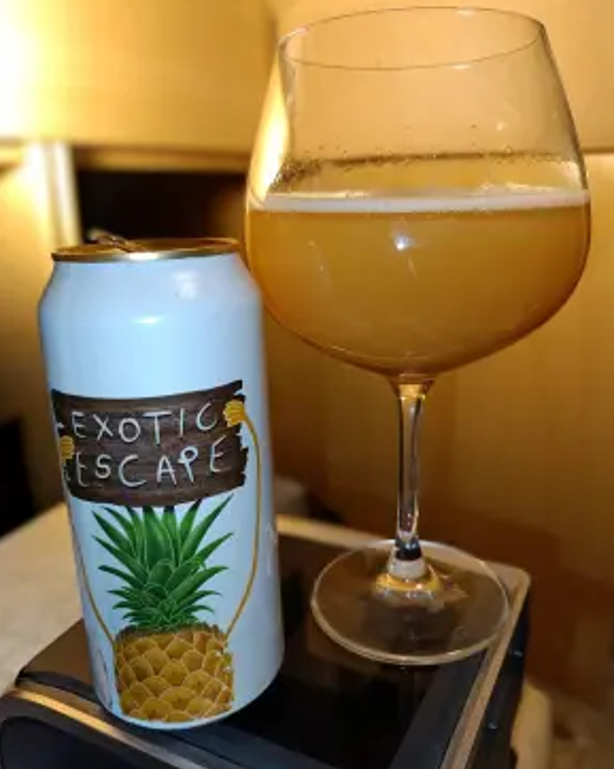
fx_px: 614
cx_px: 312
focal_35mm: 27
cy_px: 361
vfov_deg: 64.1
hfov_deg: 53.1
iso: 400
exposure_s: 1/33.3
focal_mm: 4.71
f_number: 1.7
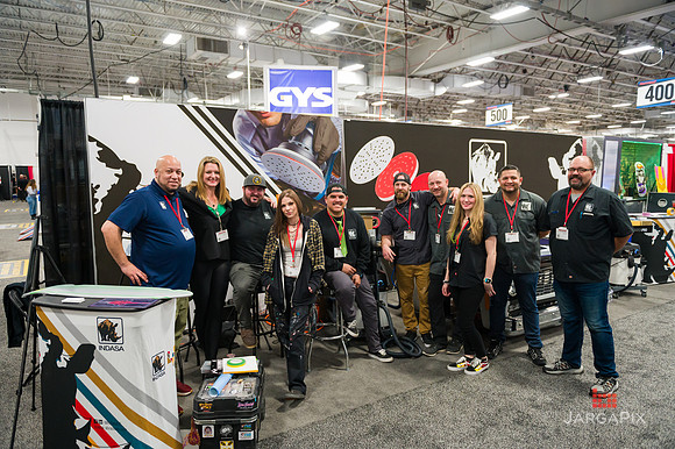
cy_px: 224
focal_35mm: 24
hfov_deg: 73.8
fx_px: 450
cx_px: 338
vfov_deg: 53.1
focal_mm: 24
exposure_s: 1/200
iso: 3200
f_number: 4
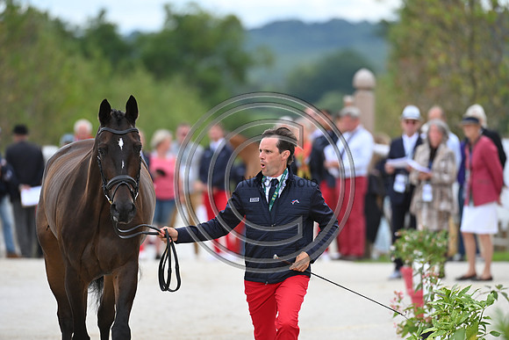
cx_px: 254
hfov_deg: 5.2
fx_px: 5657
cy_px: 170
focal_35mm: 400
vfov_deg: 3.4
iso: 800
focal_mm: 400
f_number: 5.6
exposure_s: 1/1600
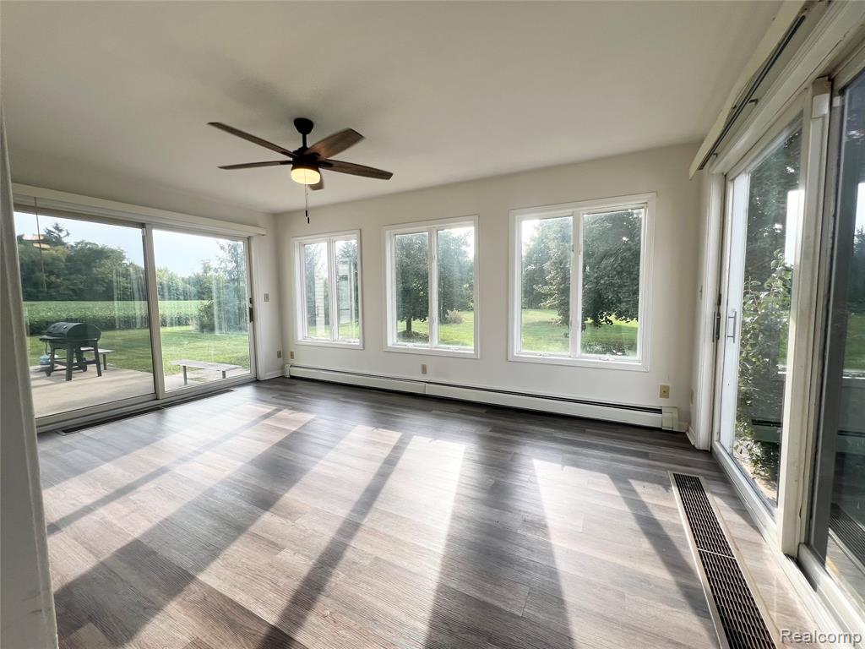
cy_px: 324
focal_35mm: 13
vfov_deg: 89.9
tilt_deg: -4.5
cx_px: 432
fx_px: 325
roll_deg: +0.5
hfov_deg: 106.2
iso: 32
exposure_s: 1/277
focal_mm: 1.57
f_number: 1.8
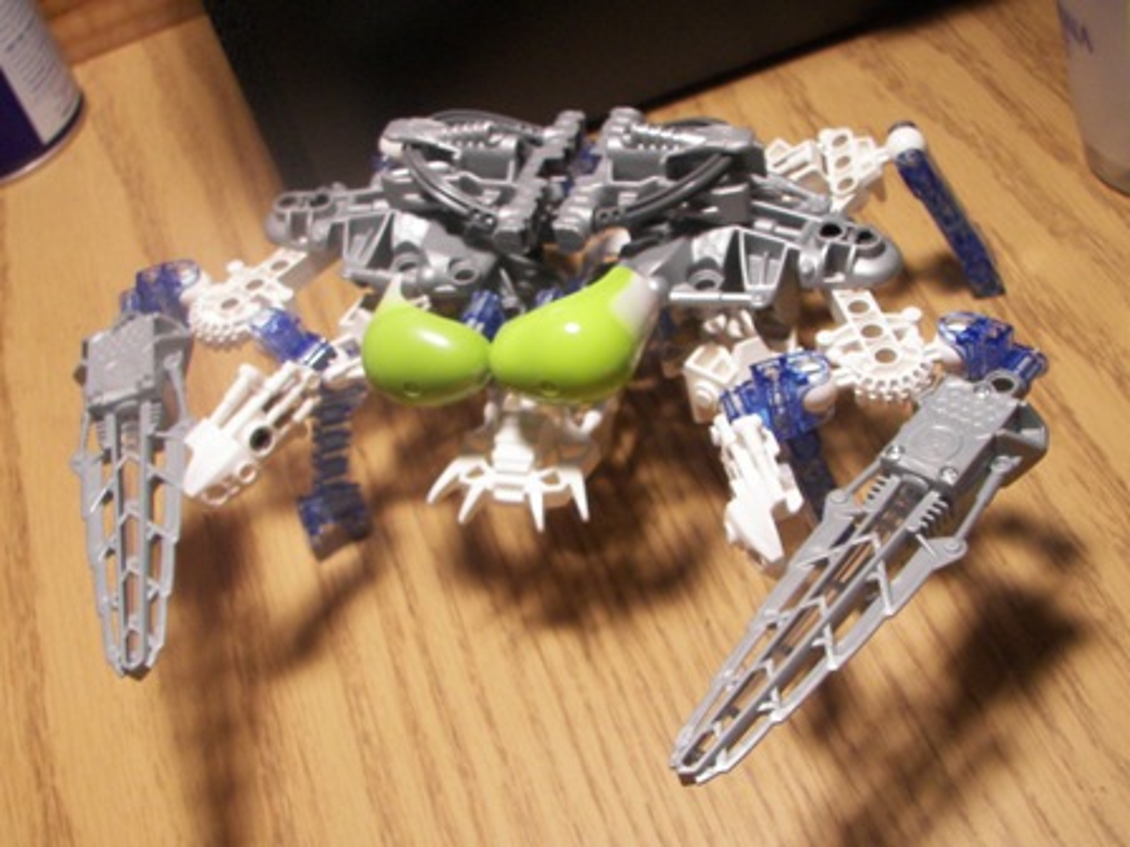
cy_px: 424
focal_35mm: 36
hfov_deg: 51.4
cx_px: 565
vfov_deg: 39.7
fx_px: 1175
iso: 100
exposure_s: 1/15
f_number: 2.8
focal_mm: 6
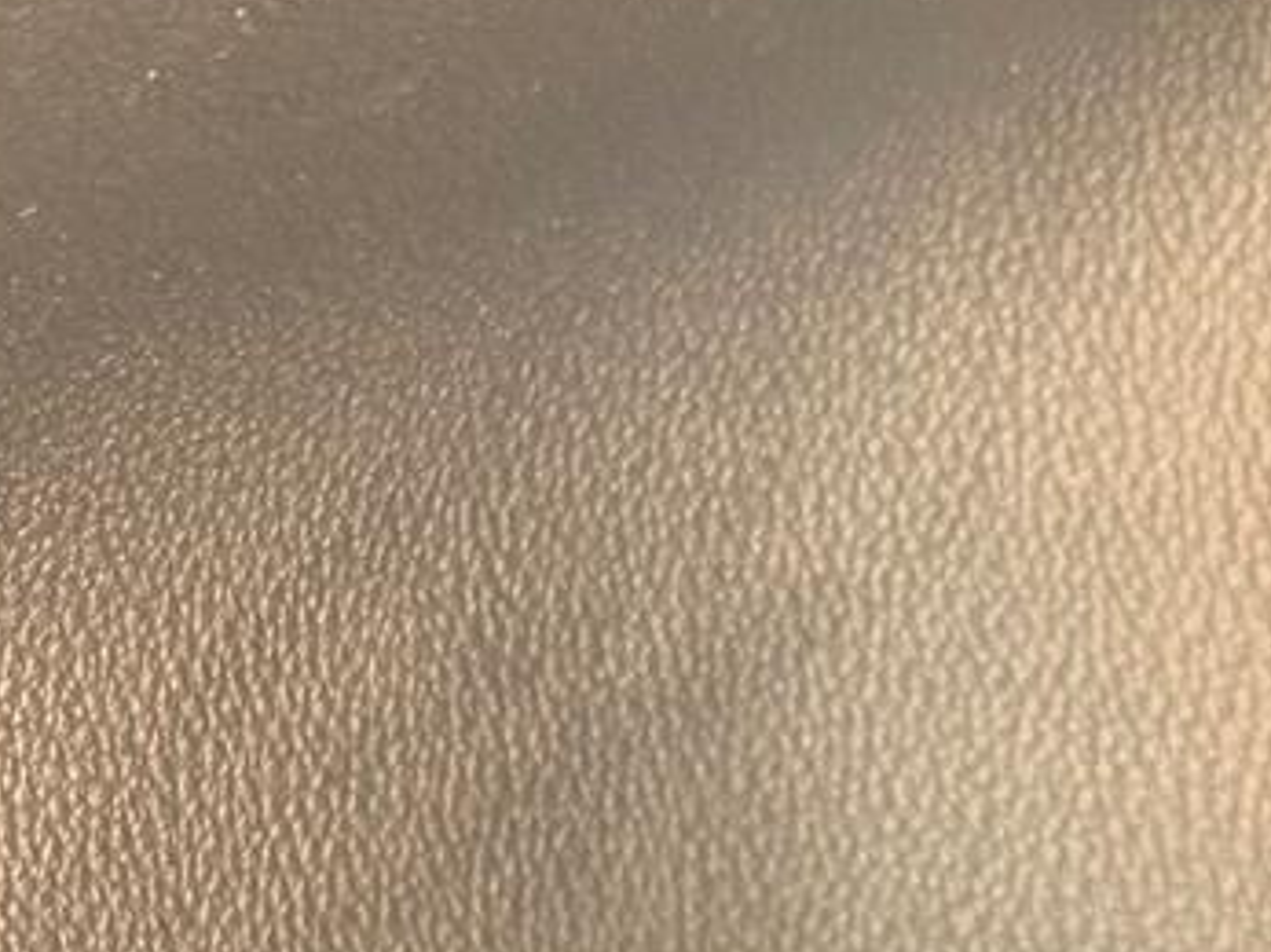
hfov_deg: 11.2
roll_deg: +1.0
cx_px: 476
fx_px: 6497
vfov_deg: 8.1
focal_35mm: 177
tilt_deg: -28.1
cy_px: 1585
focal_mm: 6.76
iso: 200
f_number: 1.78
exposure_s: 1/60
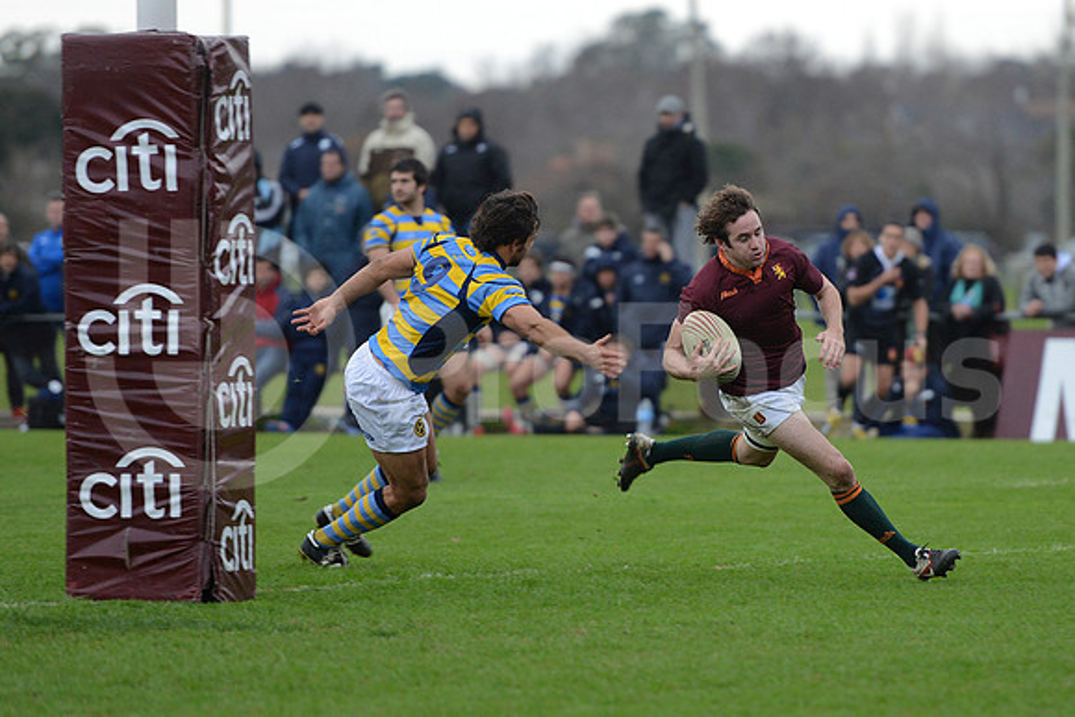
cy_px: 358
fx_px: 5973
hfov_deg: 10.3
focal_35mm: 200
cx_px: 538
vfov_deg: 6.9
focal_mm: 200
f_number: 2.8
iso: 1250
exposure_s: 1/500
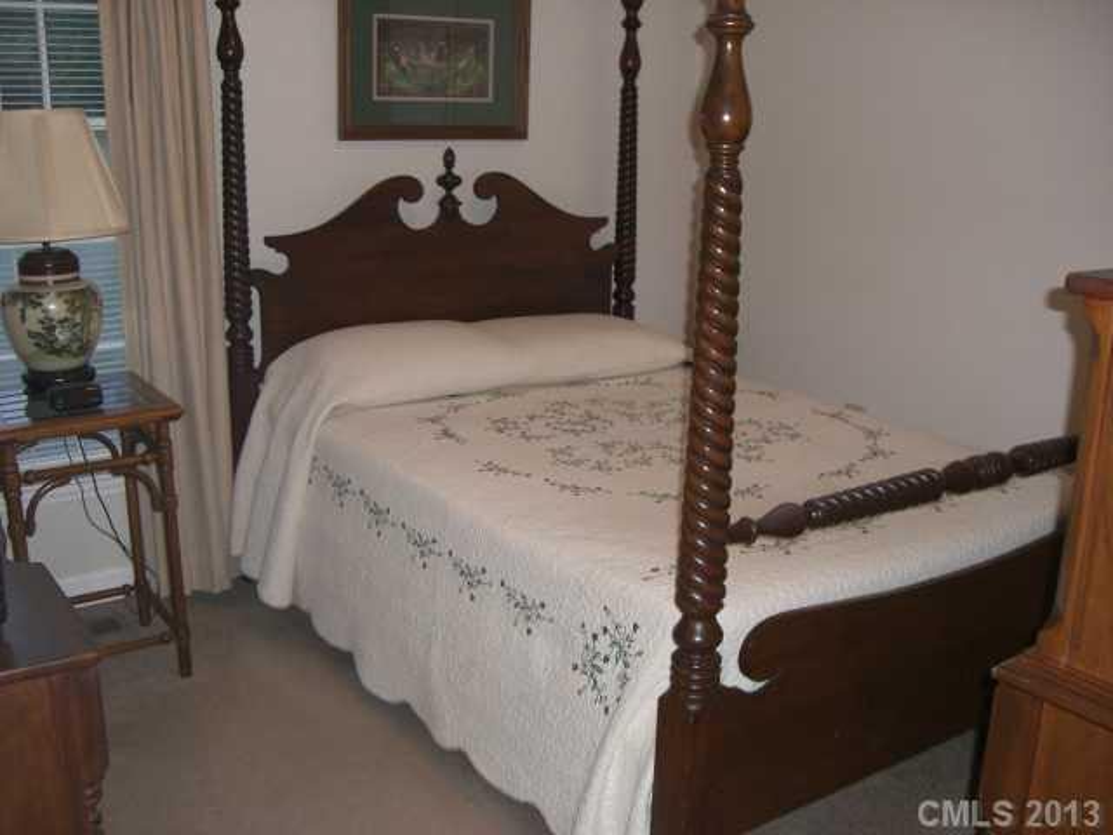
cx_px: 556
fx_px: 1222
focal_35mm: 38
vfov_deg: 37.7
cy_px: 418
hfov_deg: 49.0
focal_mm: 6.2
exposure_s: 1/60
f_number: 2.7
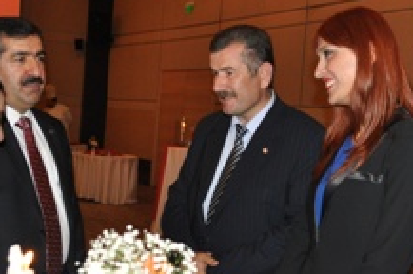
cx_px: 240
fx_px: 710
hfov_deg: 32.4
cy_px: 133
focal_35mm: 62
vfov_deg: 21.8
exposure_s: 1/60
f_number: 3.8
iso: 800
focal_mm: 20
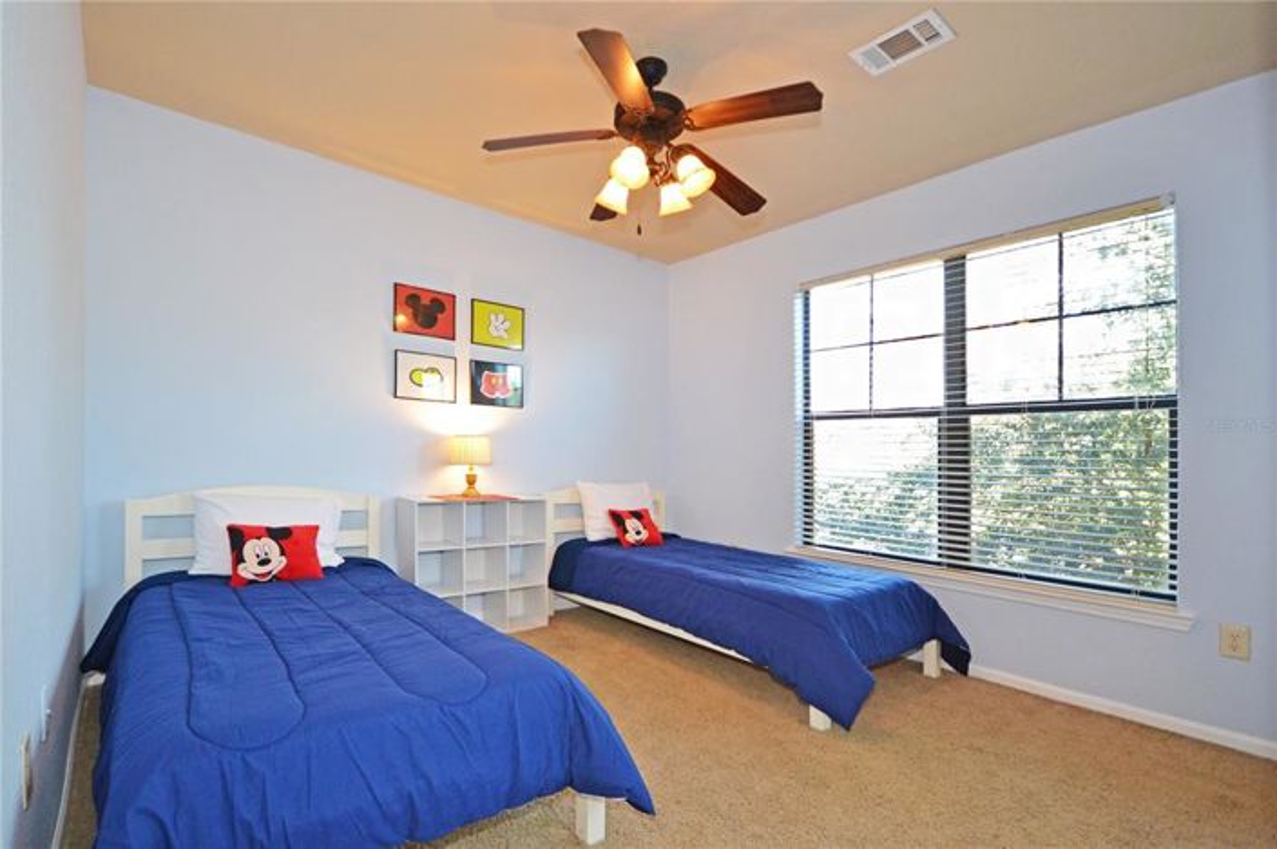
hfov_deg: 100.4
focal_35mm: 15
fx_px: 532
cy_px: 424
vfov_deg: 77.2
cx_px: 638
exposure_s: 1/60
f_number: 4
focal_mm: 10
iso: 800
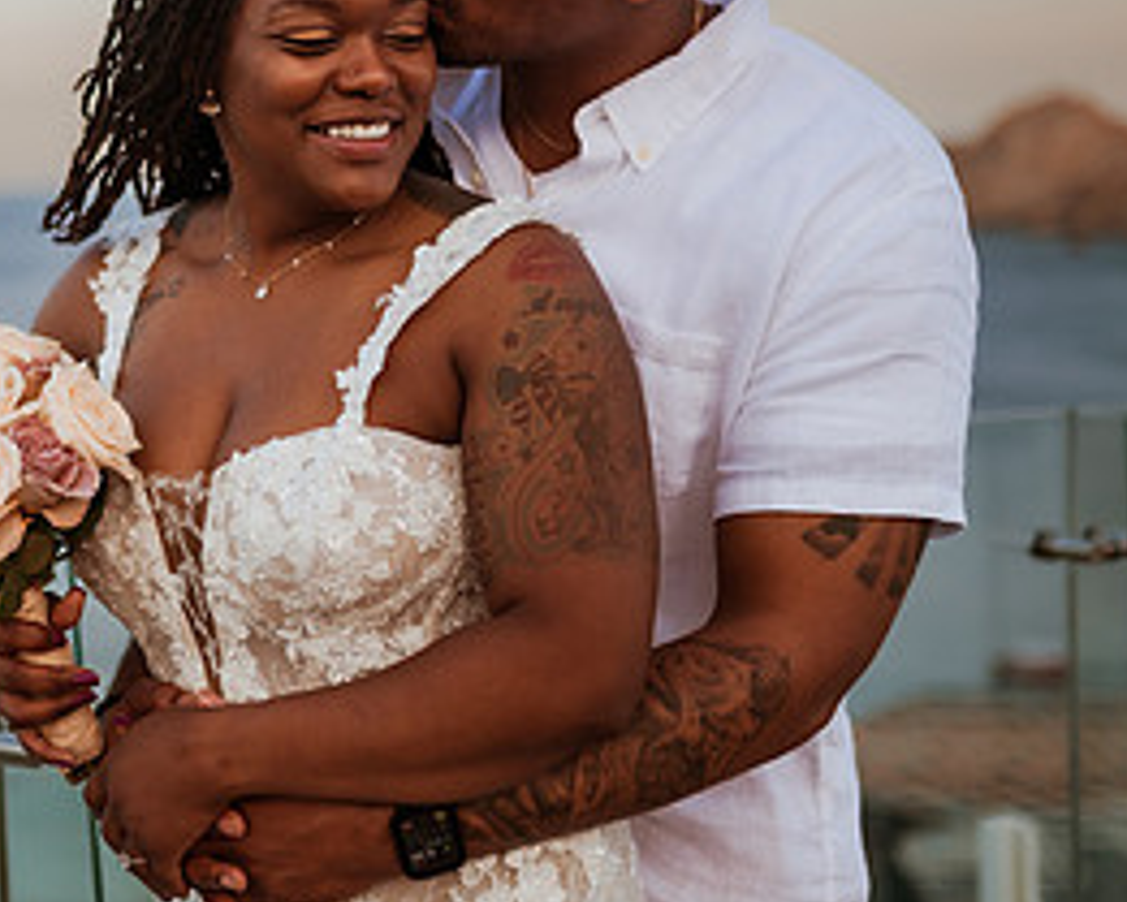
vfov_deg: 20.9
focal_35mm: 73
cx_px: 86
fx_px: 2436
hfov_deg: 25.2
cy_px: 337
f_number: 1.4
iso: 160
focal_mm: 35
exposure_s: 1/2500
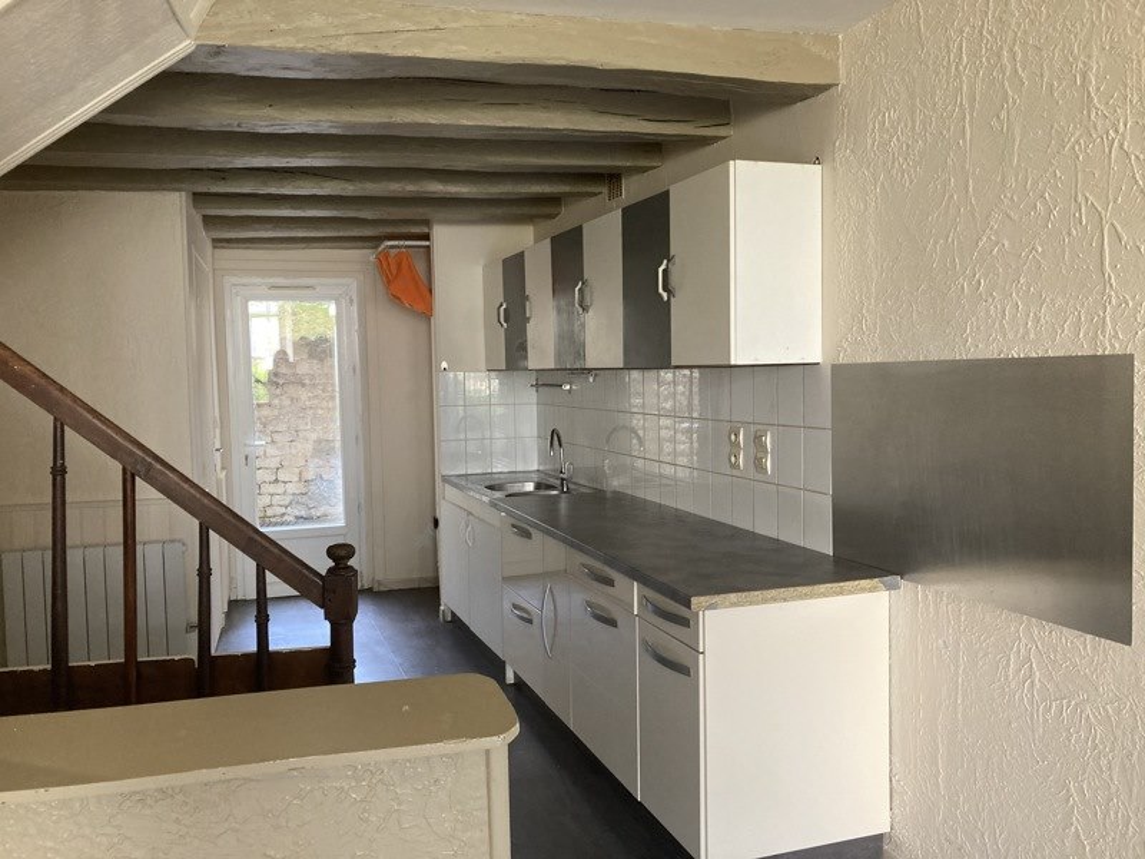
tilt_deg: -3.7
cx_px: 572
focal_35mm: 28
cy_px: 430
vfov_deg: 49.7
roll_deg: +0.2
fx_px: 926
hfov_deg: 63.4
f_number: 1.8
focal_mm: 3.99
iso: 200
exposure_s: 1/60
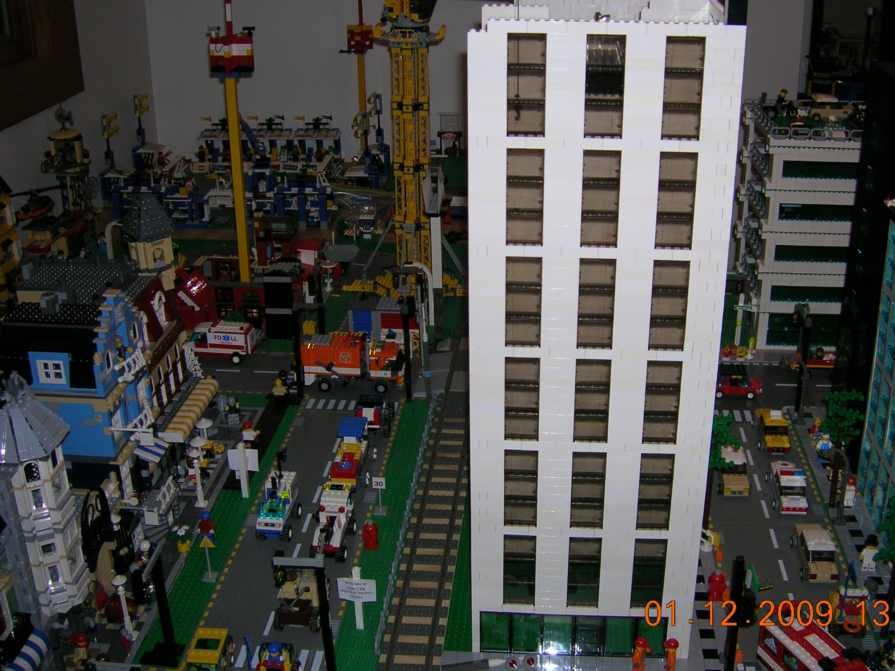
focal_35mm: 39
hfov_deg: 47.8
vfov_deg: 36.8
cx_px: 496
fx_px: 1008
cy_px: 309
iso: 50
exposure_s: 1/60.1
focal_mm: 5.7
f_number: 2.9
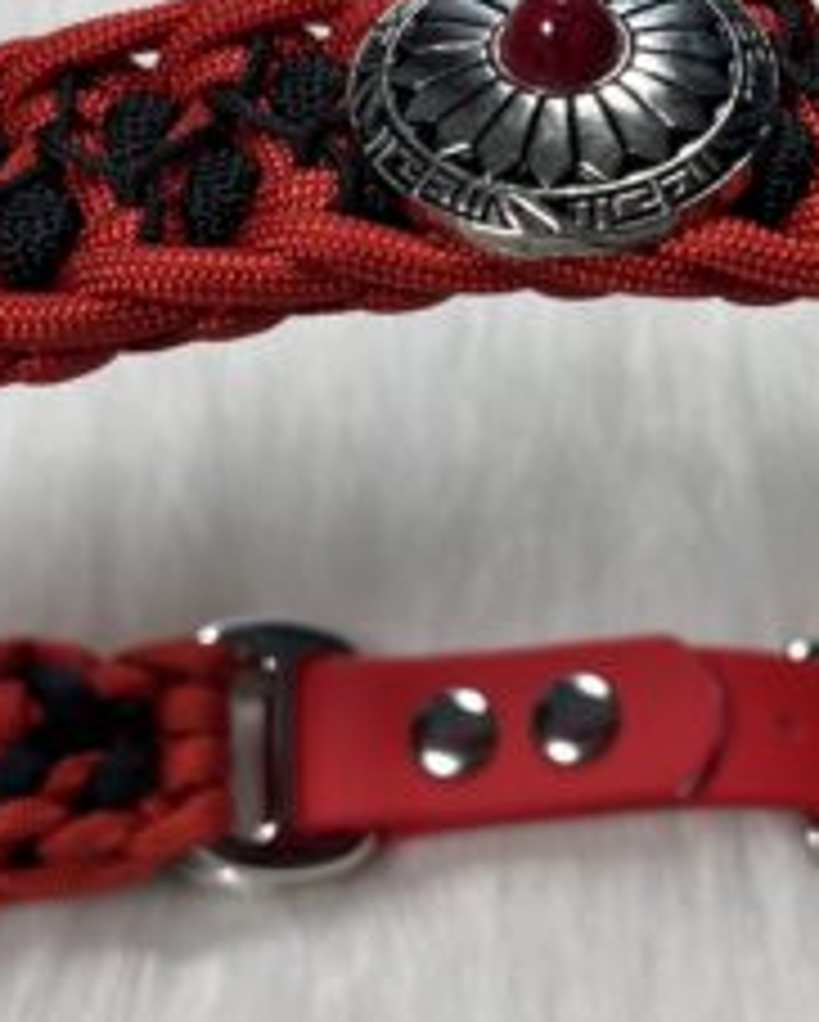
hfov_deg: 22.6
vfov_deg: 28.3
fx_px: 2027
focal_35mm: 67
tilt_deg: -58.0
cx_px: 639
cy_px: 477
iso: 50
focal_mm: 5.1
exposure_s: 1/337
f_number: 1.6
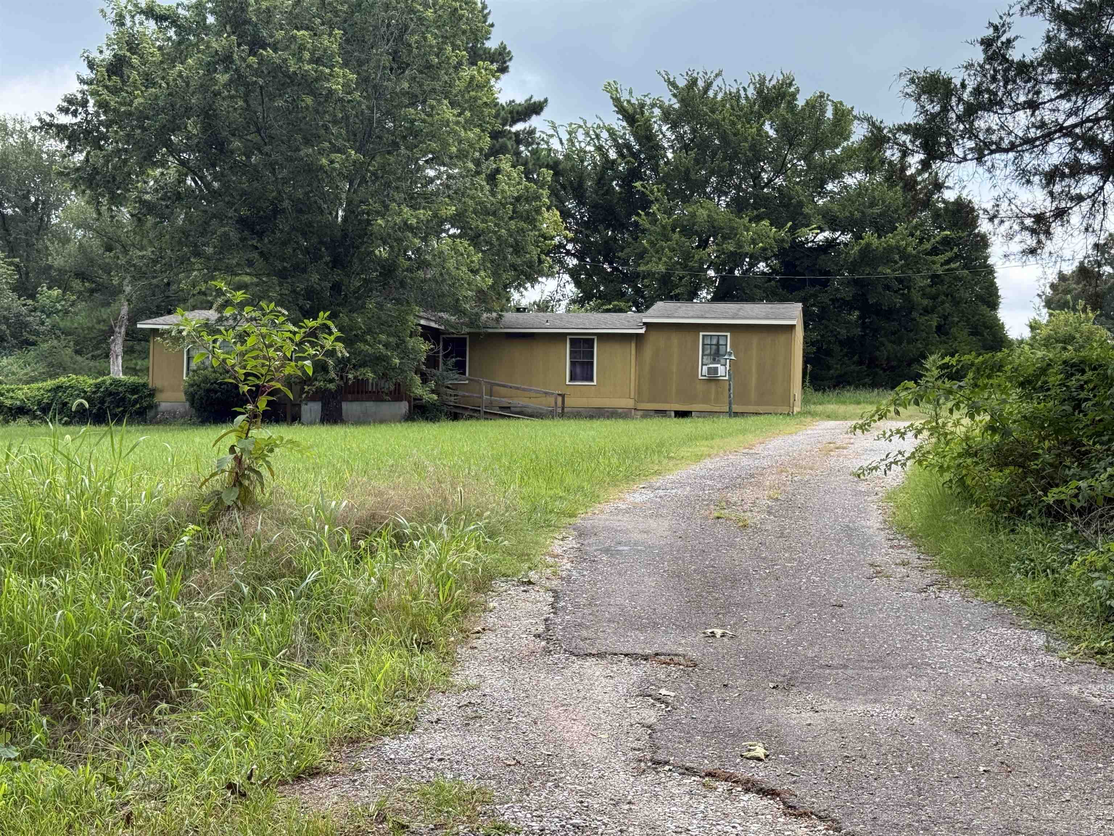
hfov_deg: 39.7
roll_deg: -1.3
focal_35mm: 48
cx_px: 557
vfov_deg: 30.3
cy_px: 418
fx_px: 1545
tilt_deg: +0.6
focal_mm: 6.76
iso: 100
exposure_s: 1/1795
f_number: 1.78
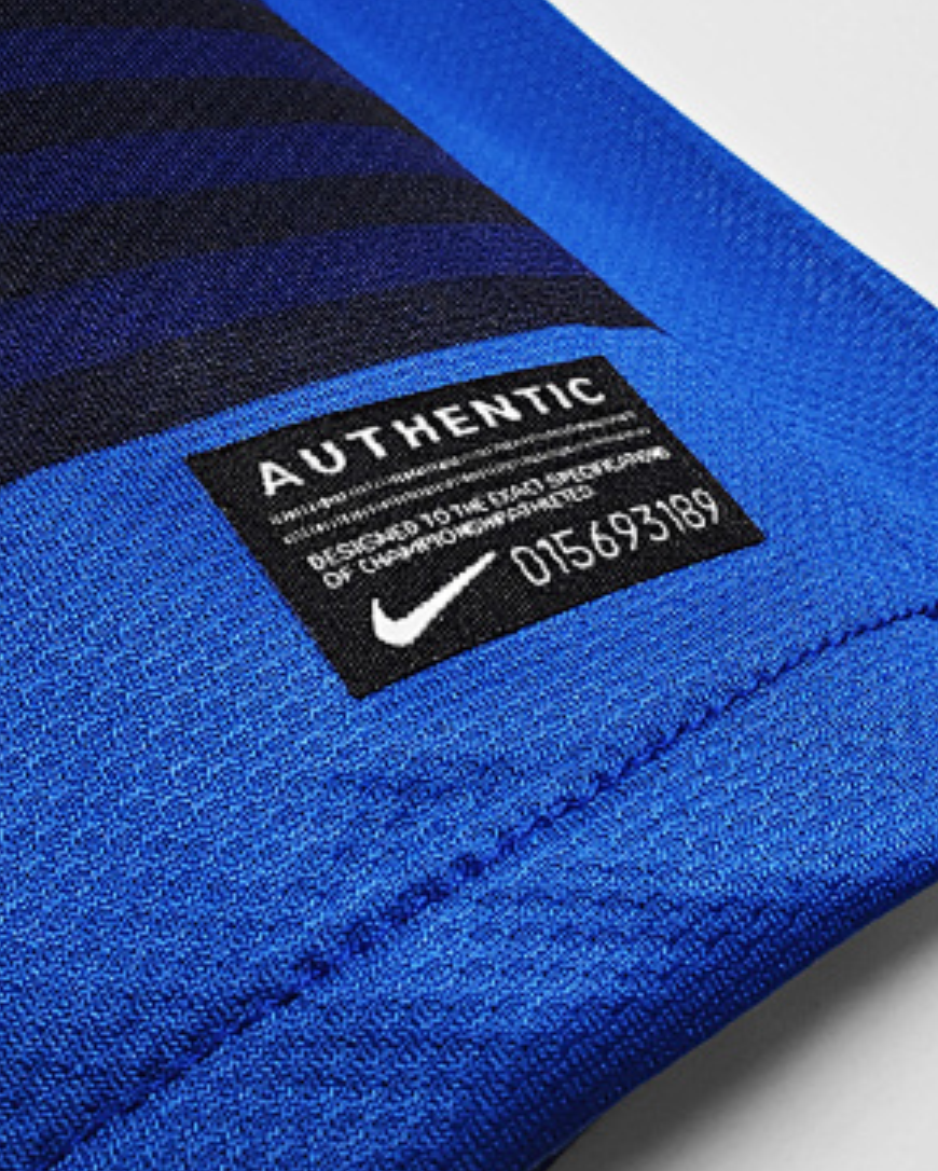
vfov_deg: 57.2
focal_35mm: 31
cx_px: 382
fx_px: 1075
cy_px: 577
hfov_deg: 46.9
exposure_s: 1/50
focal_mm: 2.59
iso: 75
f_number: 2.2
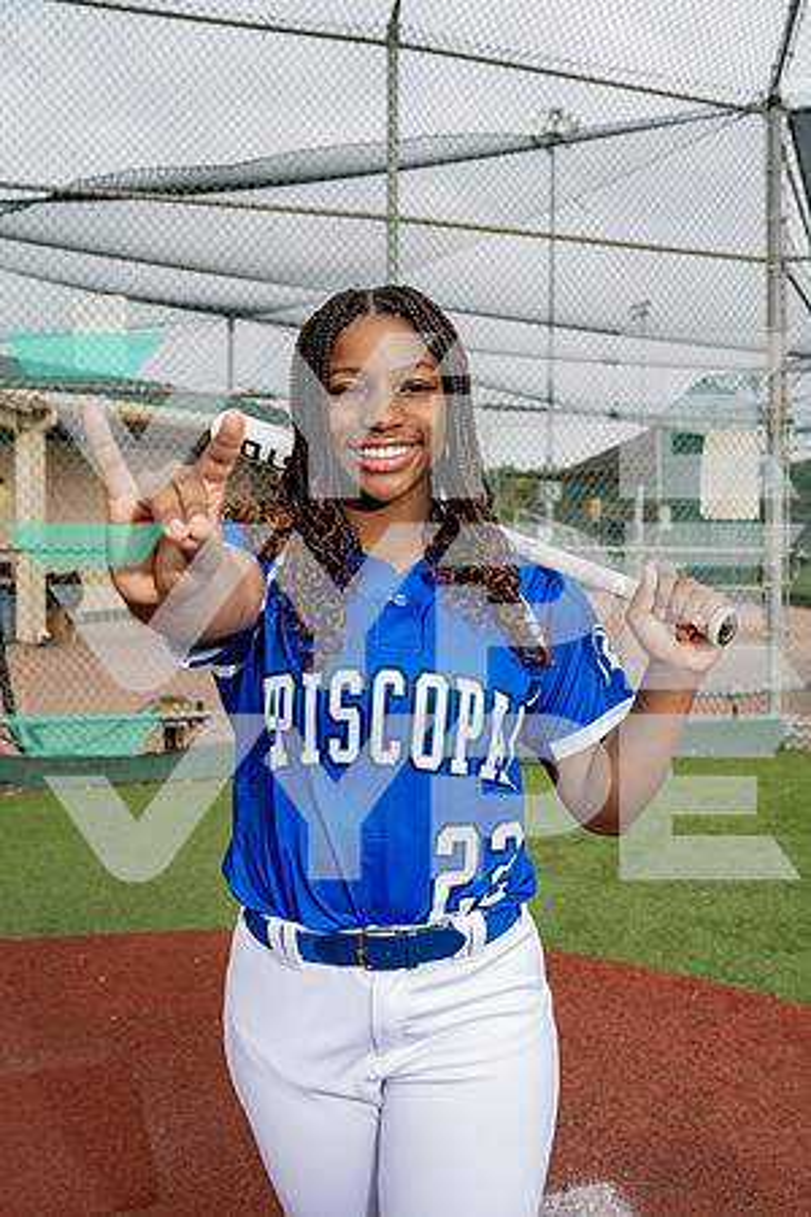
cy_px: 608
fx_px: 1183
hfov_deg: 37.9
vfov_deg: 54.4
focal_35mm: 35
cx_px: 406
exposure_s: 1/200
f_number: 5.6
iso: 80
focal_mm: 35
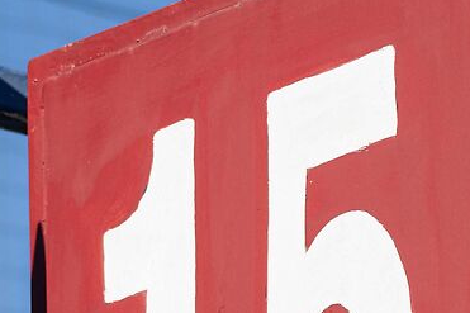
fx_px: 6251
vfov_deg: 2.9
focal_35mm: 479
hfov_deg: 4.3
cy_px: 321
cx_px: 581
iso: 100
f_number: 4
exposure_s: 1/1000
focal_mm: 74
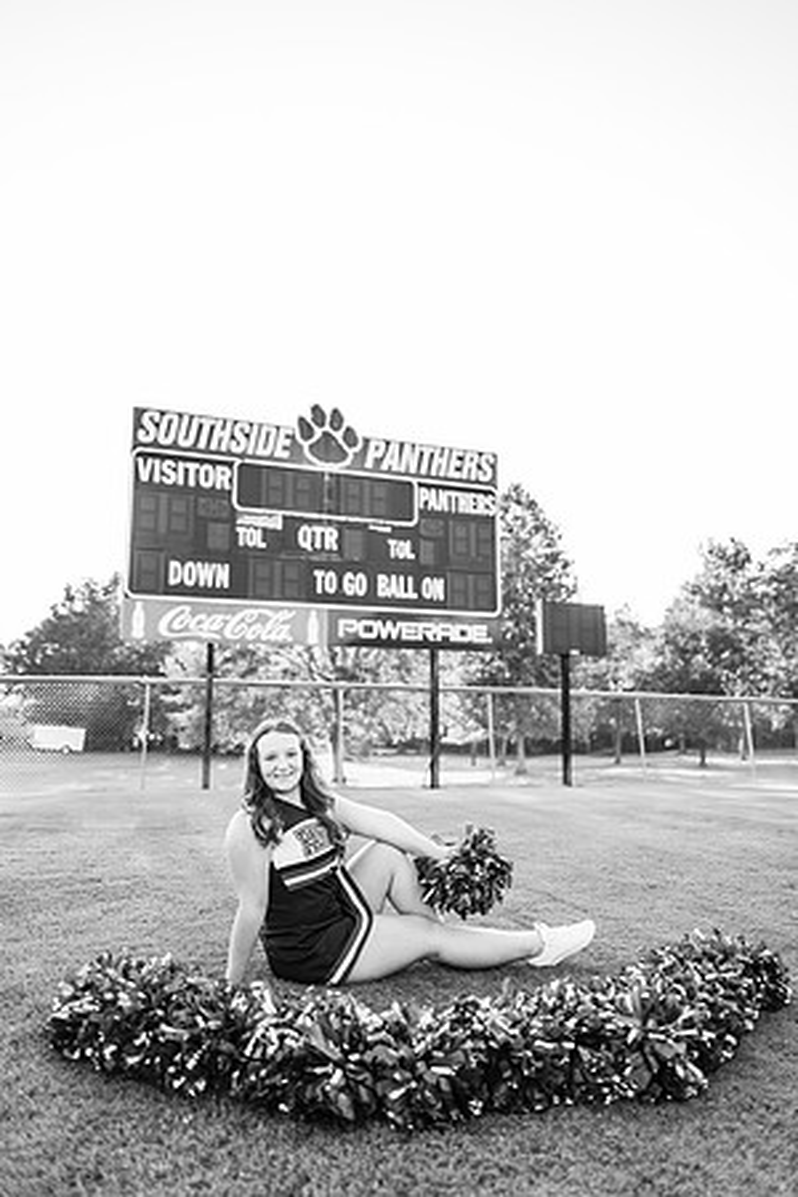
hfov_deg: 53.1
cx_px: 399
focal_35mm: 24
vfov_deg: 73.7
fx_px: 798
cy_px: 598
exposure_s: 1/500
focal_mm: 24
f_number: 2
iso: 125
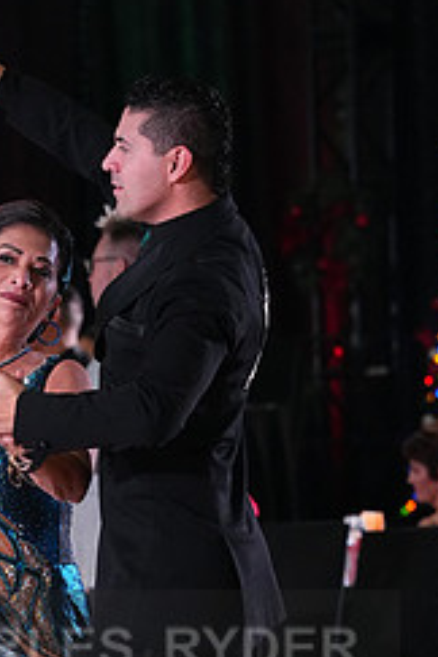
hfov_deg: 3.7
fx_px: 6697
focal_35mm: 367
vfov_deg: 5.6
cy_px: 681
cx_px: 28
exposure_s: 1/400
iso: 6400
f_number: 5
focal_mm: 154
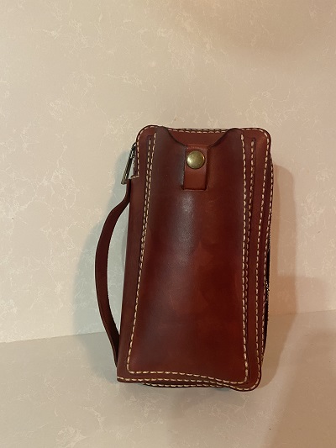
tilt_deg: -12.7
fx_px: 336
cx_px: 168
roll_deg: -0.3
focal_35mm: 26
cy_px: 224
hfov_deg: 53.1
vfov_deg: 67.3
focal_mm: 4.25
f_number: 1.8
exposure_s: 1/33
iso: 400
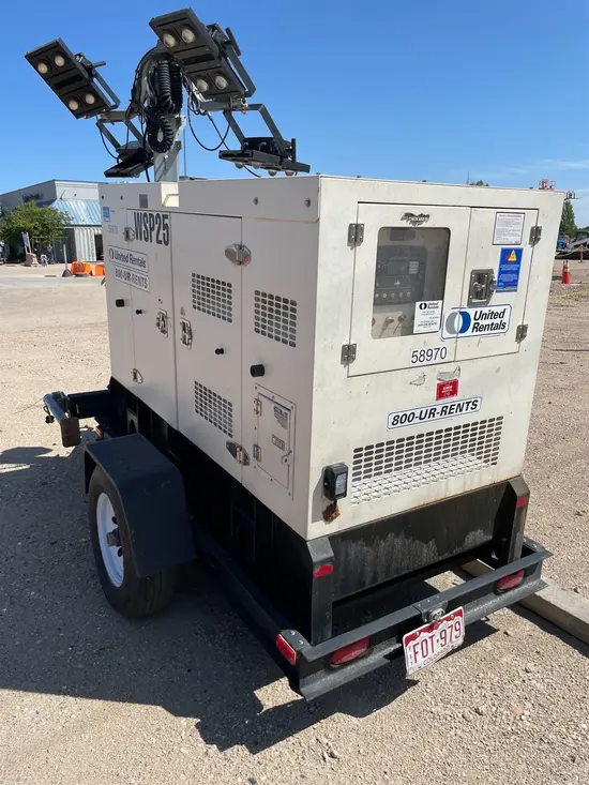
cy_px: 392
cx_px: 294
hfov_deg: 53.1
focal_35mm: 26
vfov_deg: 67.3
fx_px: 590
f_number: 1.6
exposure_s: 1/4292
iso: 32
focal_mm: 4.2
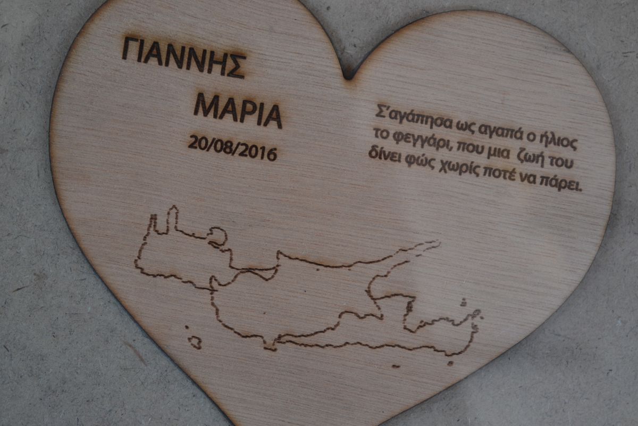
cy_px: 213
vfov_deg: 16.6
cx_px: 319
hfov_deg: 24.6
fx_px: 1462
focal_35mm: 82
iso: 800
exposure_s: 1/250
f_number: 5.6
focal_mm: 55
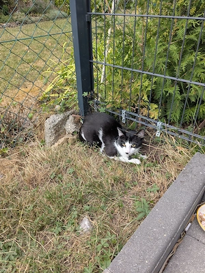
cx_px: 102
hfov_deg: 51.4
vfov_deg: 65.3
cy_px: 136
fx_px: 213
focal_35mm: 27
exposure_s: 1/433
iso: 60
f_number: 1.73
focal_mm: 4.38
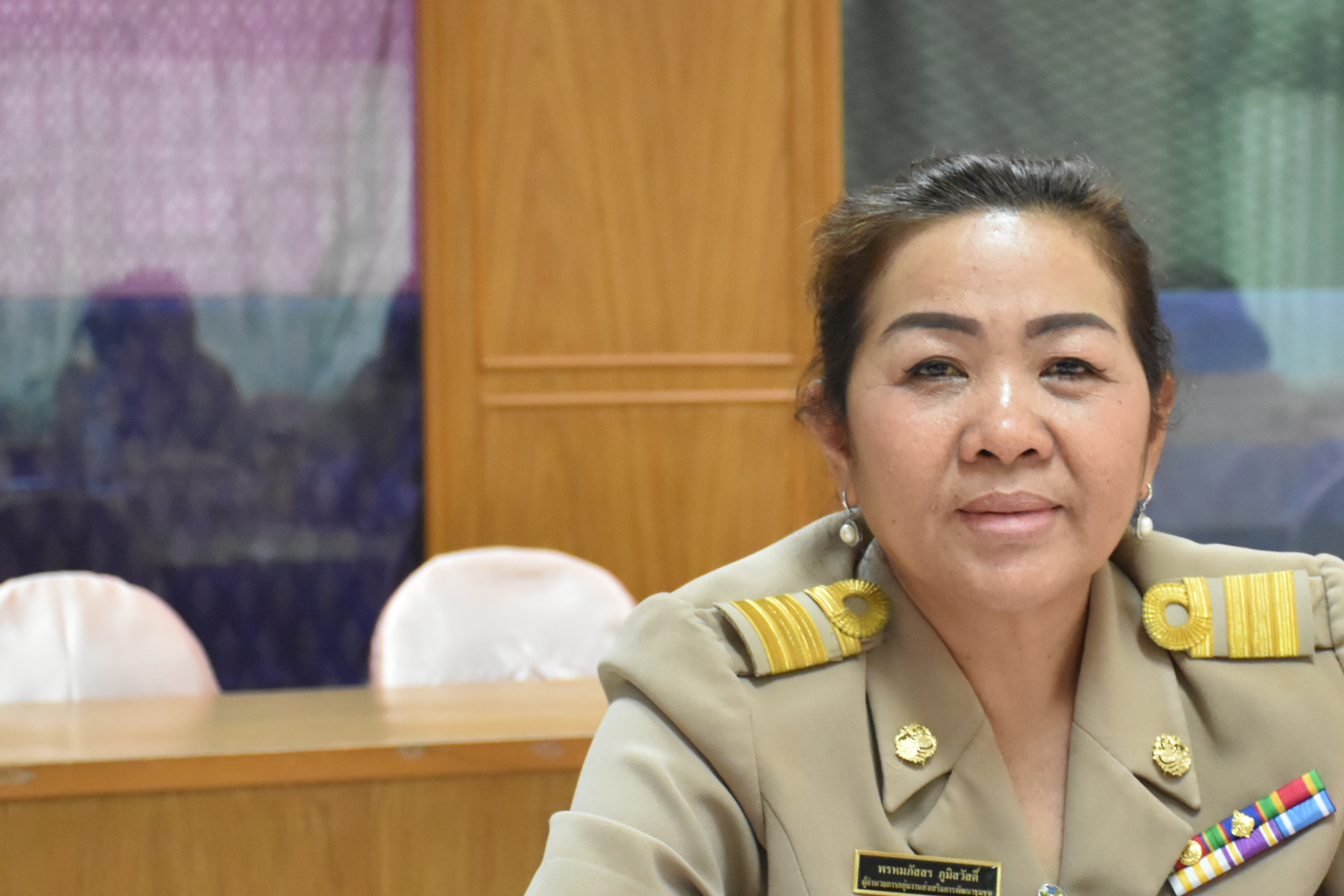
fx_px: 4591
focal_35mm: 123
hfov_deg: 16.5
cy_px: 612
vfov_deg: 11.1
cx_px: 1133
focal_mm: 48
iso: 3200
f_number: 5
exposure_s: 1/100
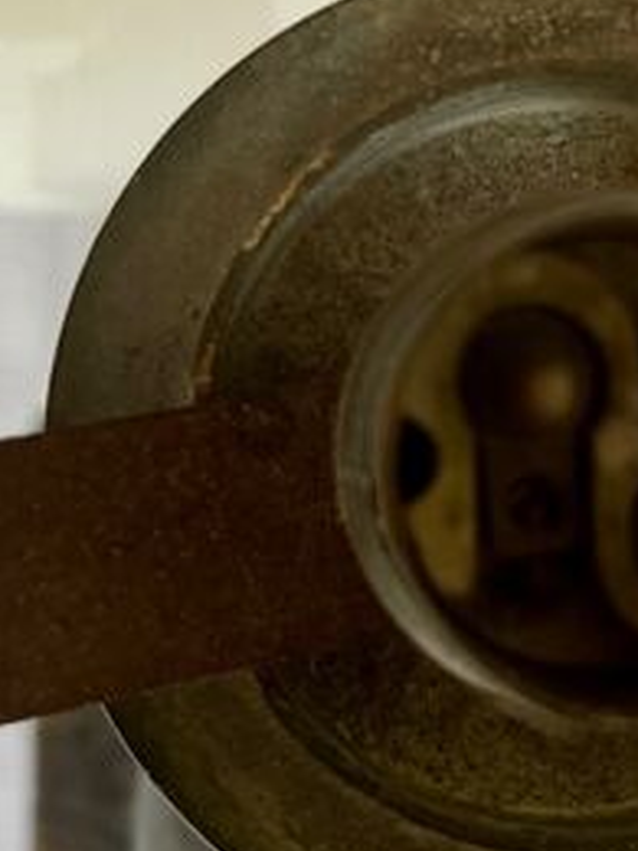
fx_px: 1966
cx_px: 586
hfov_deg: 18.1
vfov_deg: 24.4
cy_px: 504
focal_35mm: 80
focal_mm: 5.1
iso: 125
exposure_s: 1/121
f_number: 1.6
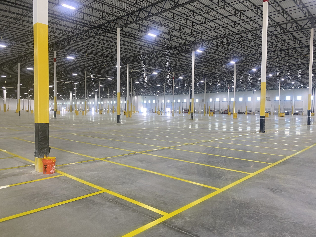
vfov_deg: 53.1
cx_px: 158
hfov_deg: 67.3
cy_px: 118
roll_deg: -0.9
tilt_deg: -1.9
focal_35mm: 26
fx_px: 237
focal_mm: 4.25
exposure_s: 1/87
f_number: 1.8
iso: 125
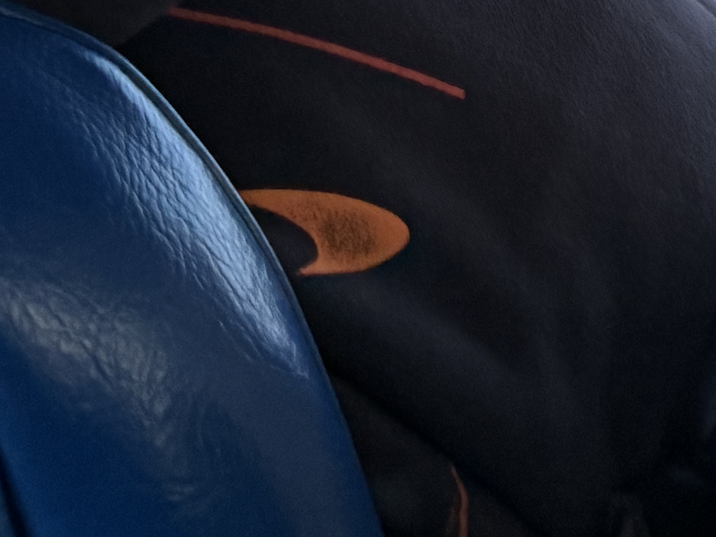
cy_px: -501
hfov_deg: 19.5
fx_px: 2027
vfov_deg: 13.2
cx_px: 714
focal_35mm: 98
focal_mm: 6.76
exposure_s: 1/49
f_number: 1.78
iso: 250
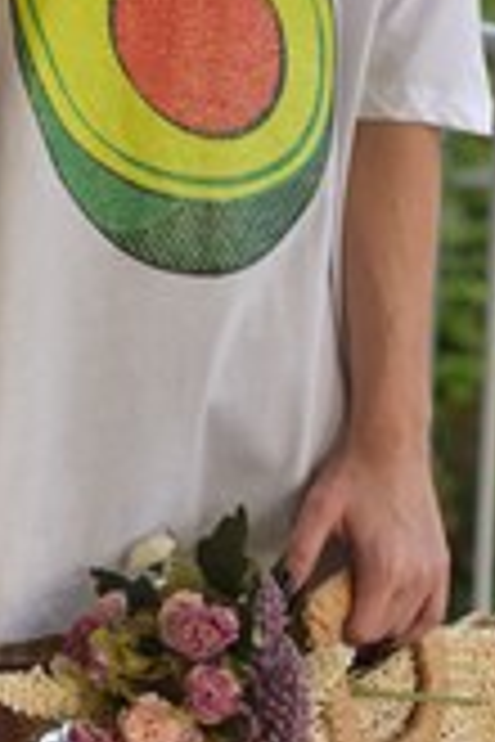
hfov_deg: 9.7
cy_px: -126
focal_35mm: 141
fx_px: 2908
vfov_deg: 14.1
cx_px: 112
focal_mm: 50
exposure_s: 1/4000
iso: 2000
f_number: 3.5
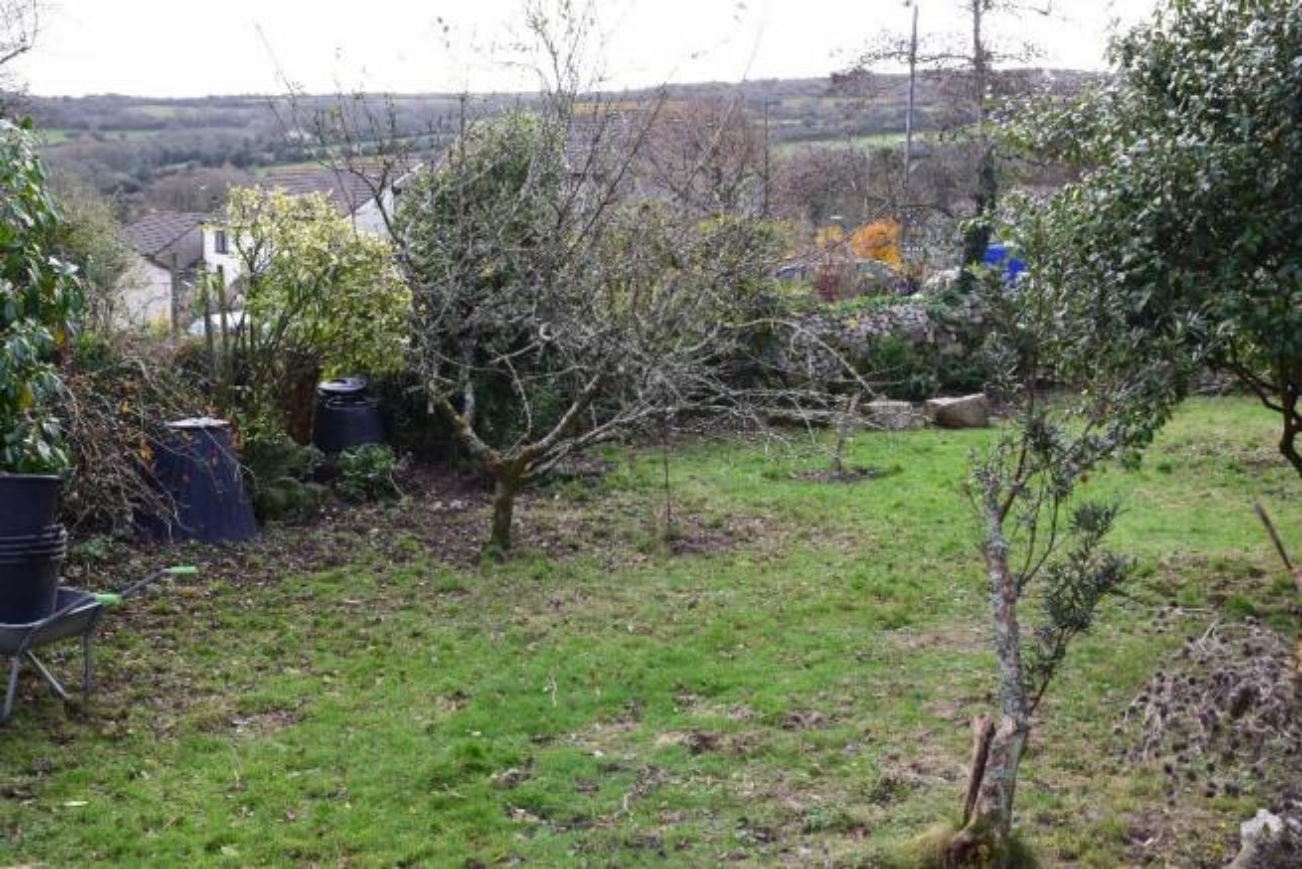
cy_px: 434
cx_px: 651
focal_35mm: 38
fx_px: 1356
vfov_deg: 35.5
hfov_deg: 51.3
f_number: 9
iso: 400
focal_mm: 25
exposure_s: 1/125
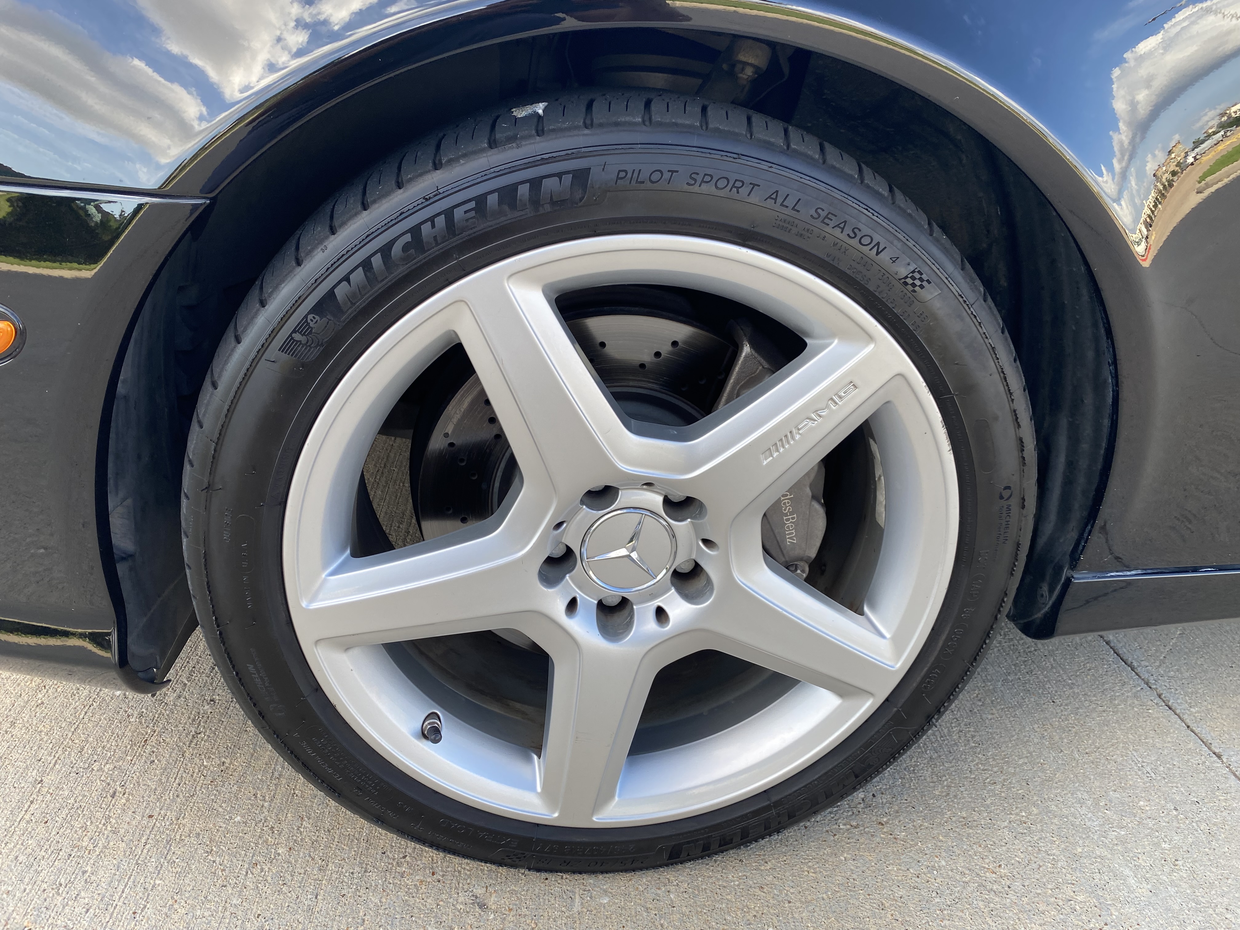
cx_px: 620
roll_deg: -1.6
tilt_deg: -26.4
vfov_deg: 53.1
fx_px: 931
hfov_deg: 67.3
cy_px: 465
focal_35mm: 26
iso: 32
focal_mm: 4.25
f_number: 1.8
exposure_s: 1/319
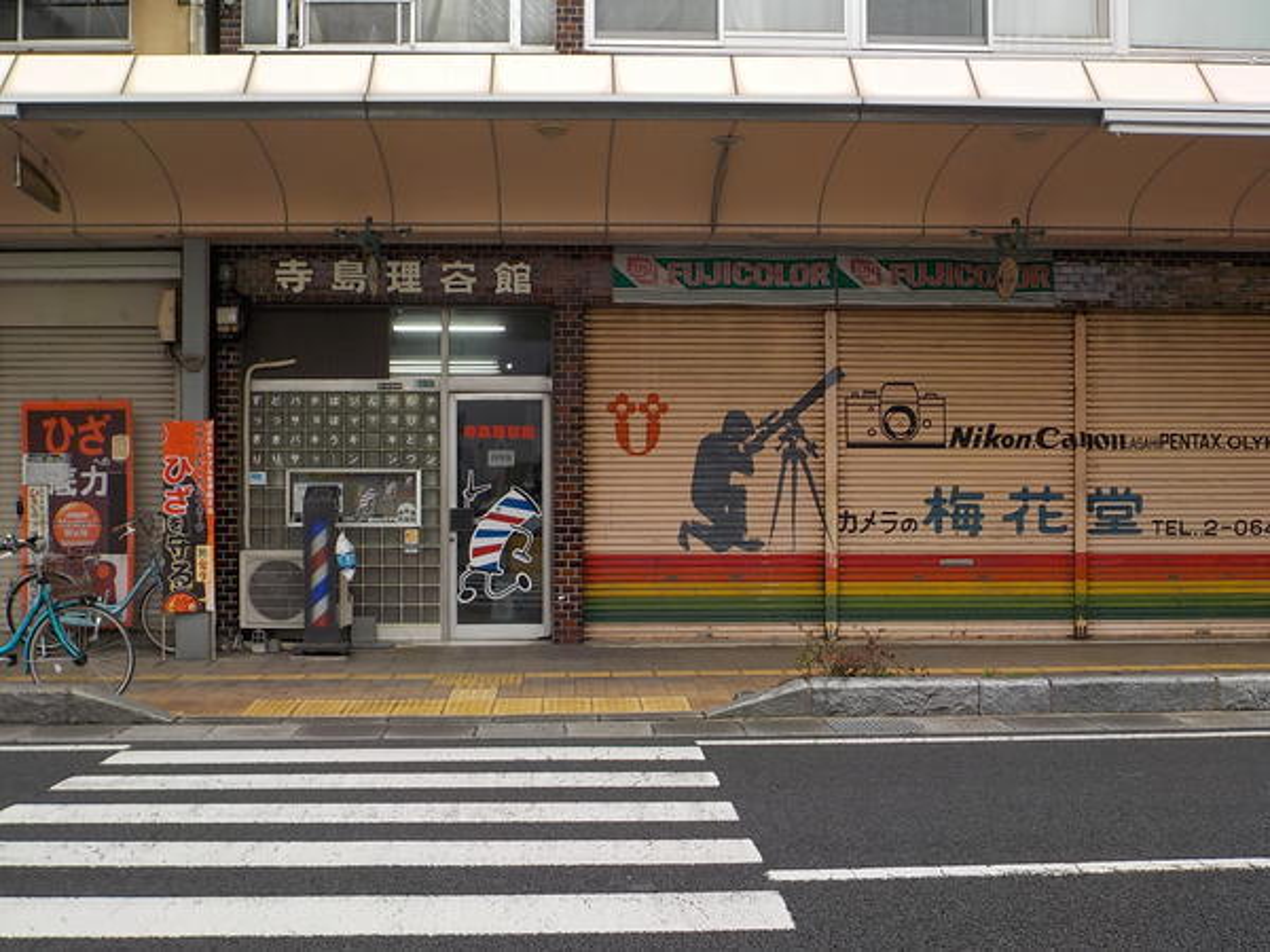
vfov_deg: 30.9
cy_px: 476
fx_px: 1724
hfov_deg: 40.4
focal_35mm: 47
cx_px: 635
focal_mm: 6.4
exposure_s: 1/100
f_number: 4.2
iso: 125
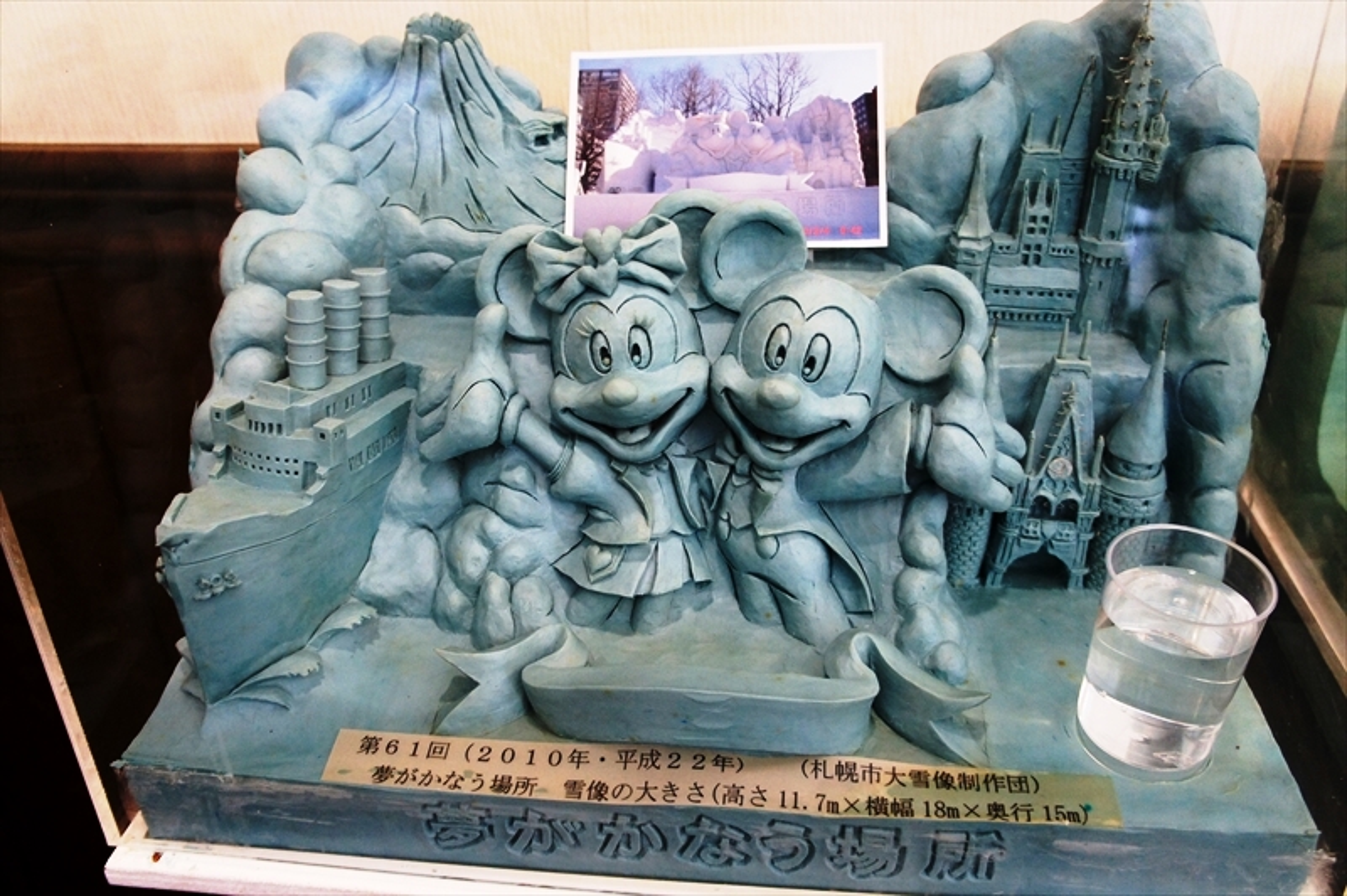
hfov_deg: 62.0
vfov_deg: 43.5
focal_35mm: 30
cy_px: 448
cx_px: 674
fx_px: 1122
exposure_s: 1/100
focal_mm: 20
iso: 1600
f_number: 3.5
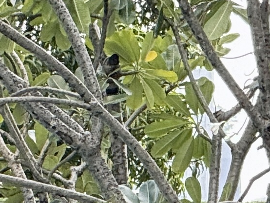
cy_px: 461
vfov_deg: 1.7
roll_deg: -0.2
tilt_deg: +0.4
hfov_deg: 2.2
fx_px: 6812
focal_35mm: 873
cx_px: -633
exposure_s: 1/144
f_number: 2.8
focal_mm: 15.66
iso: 50
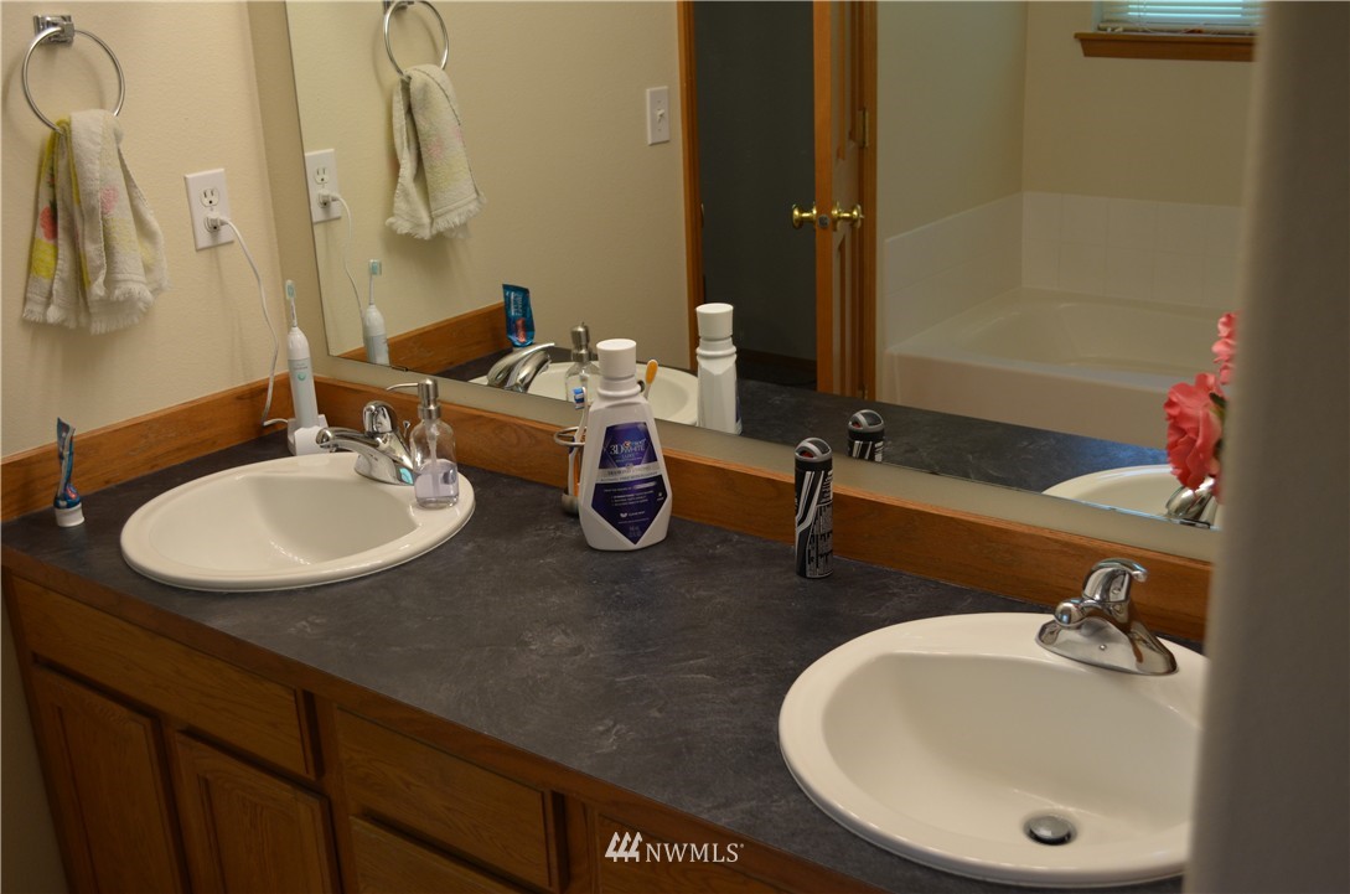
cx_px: 675
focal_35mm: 39
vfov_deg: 34.1
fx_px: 1459
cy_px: 447
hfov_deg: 49.6
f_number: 5
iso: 400
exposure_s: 1/100
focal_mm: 26
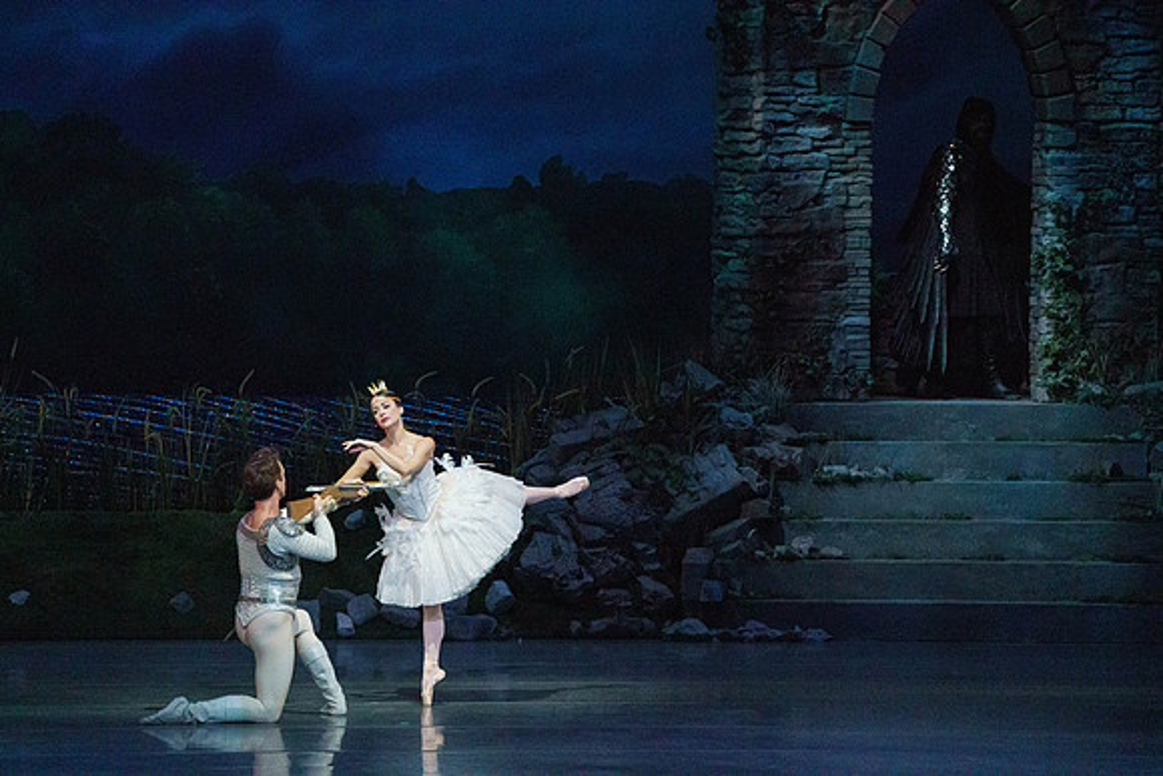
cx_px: 582
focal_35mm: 247
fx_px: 7981
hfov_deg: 8.3
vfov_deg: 5.6
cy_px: 388
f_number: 5.6
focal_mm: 247
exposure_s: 1/320
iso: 8000
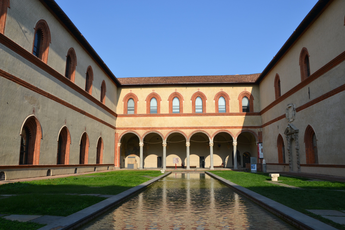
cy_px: 115
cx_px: 172
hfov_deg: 67.4
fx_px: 259
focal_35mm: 27
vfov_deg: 47.9
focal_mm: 18
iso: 100
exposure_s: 1/250
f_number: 8
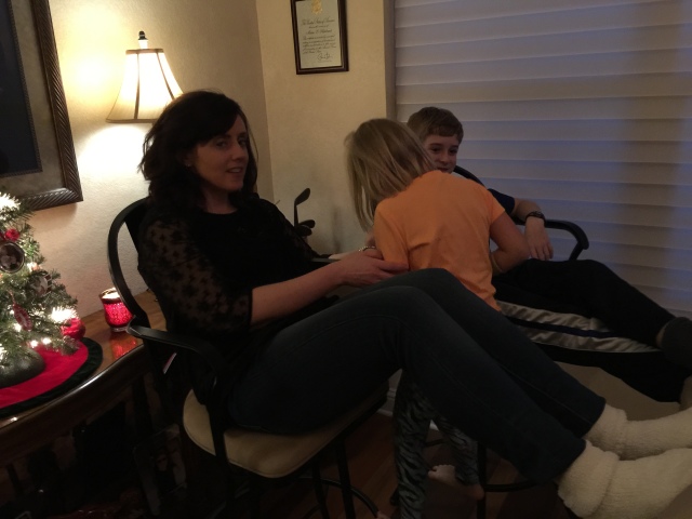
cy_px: 260
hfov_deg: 61.7
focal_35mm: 29
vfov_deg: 48.2
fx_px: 580
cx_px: 346
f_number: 2.2
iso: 125
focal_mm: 4.15
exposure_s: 1/4
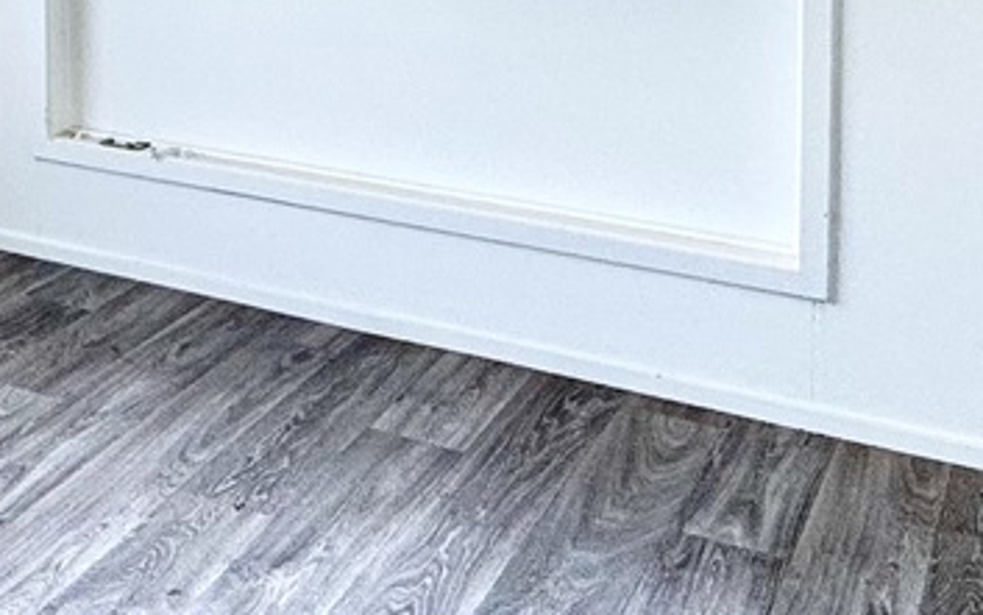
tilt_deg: -3.5
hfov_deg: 30.2
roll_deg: +1.3
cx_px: 3
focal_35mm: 63
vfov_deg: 18.9
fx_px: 1689
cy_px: -227
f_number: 2.2
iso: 80
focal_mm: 2.22
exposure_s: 1/99
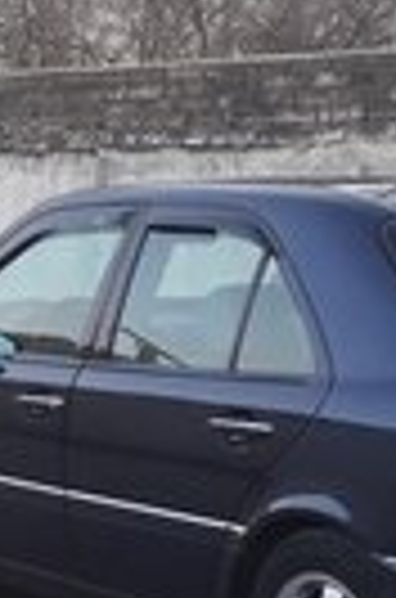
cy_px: 728
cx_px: 324
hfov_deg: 12.4
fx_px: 1808
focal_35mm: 109
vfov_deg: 17.8
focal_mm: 3.7
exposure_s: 1/33
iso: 125
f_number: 1.9
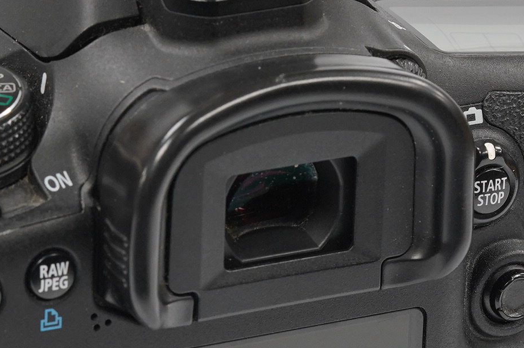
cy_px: 345
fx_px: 4275
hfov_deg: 7.0
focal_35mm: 294
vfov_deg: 4.7
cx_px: 307
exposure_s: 1/10
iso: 1000
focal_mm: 90
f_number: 11
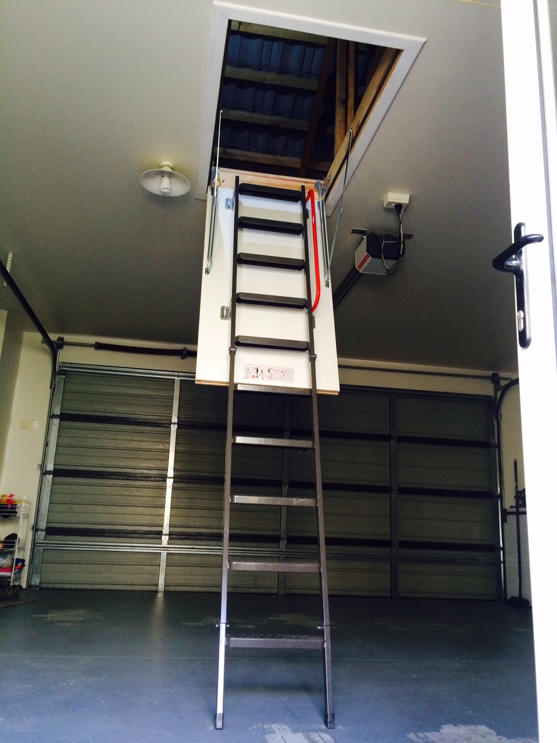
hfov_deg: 48.2
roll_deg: -3.0
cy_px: 372
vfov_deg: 61.7
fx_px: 622
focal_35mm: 29
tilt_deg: +12.5
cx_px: 278
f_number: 2.2
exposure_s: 1/30
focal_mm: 4.15
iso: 125
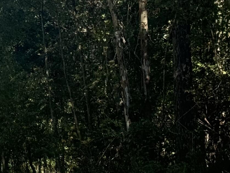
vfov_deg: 8.6
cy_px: 197
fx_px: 1137
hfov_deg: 11.0
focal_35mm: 171
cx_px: -140
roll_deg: +0.5
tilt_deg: -1.9
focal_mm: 6.76
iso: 64
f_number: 1.78
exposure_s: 1/1287
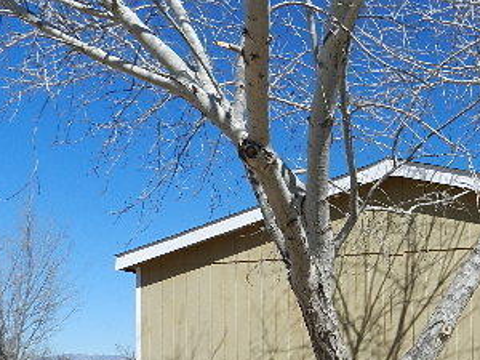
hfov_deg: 37.0
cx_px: 410
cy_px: 331
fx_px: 679
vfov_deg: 28.4
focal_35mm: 49
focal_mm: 4
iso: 160
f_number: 5
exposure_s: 1/800
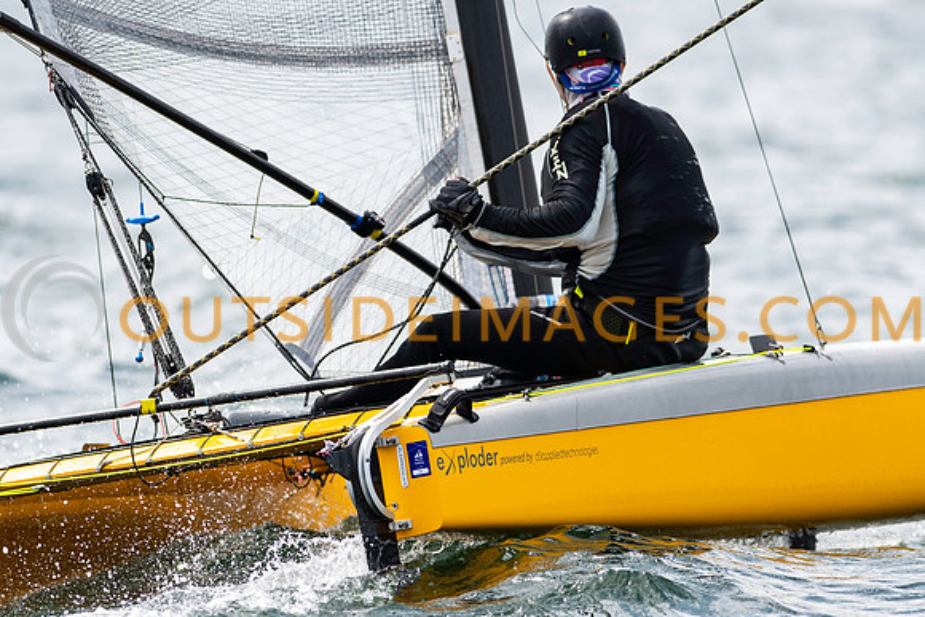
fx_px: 11565
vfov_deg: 3.1
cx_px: 462
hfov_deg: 4.6
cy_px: 308
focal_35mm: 450
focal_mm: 300
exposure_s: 1/3200
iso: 400
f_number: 5
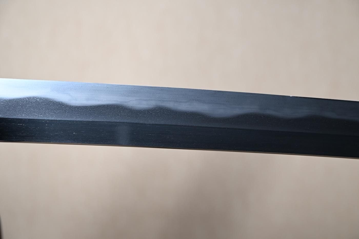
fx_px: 778
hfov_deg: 26.0
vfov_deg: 17.5
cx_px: 180
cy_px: 120
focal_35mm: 78
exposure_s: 1
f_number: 4.8
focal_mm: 52
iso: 100
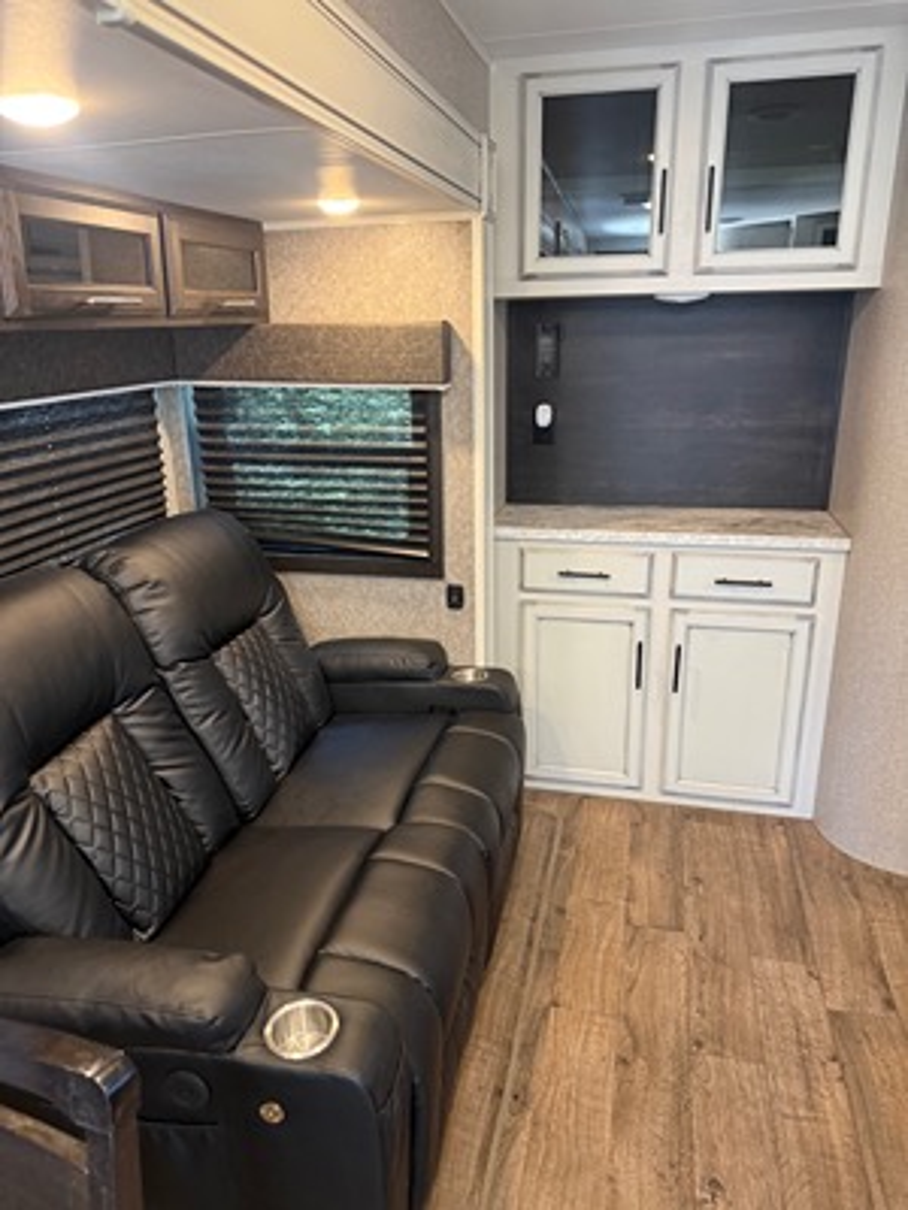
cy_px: 605
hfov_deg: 56.8
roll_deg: +1.2
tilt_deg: -18.7
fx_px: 839
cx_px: 454
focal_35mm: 24
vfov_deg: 71.6
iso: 320
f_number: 1.78
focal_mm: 6.76
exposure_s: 1/46
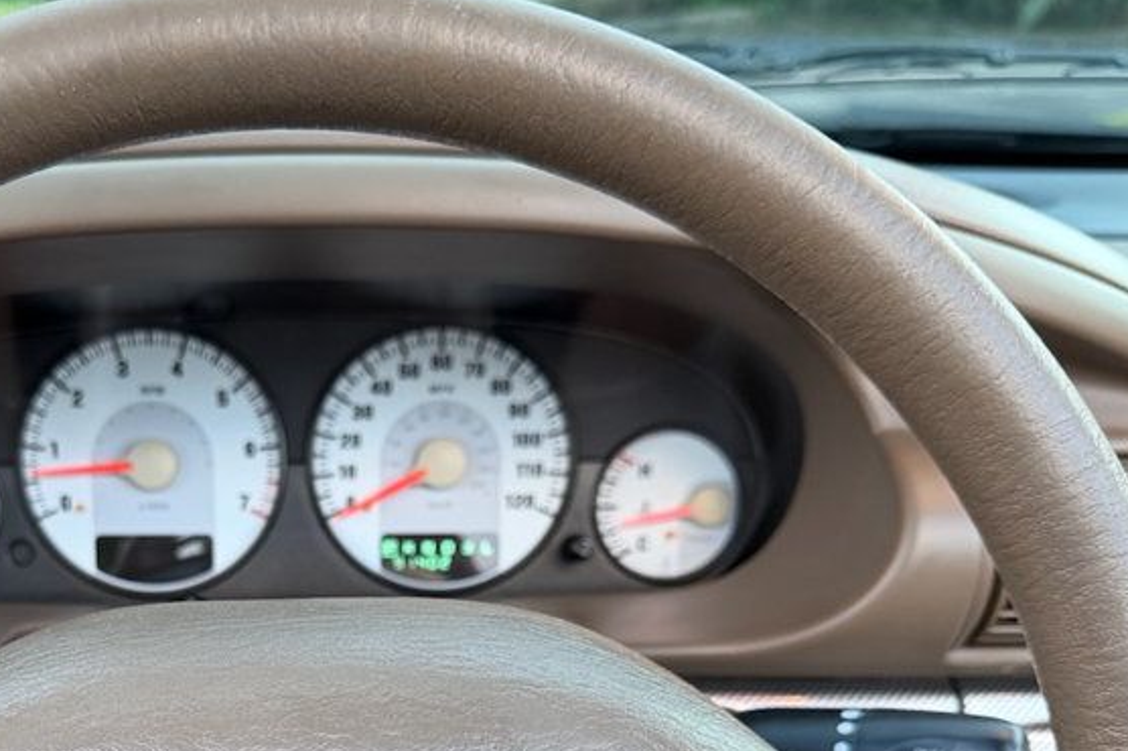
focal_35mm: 46
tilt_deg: -26.8
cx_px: 300
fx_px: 1440
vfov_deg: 27.7
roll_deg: +0.9
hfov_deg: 41.7
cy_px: 731
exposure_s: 1/71
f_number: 1.78
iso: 200
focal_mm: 6.76
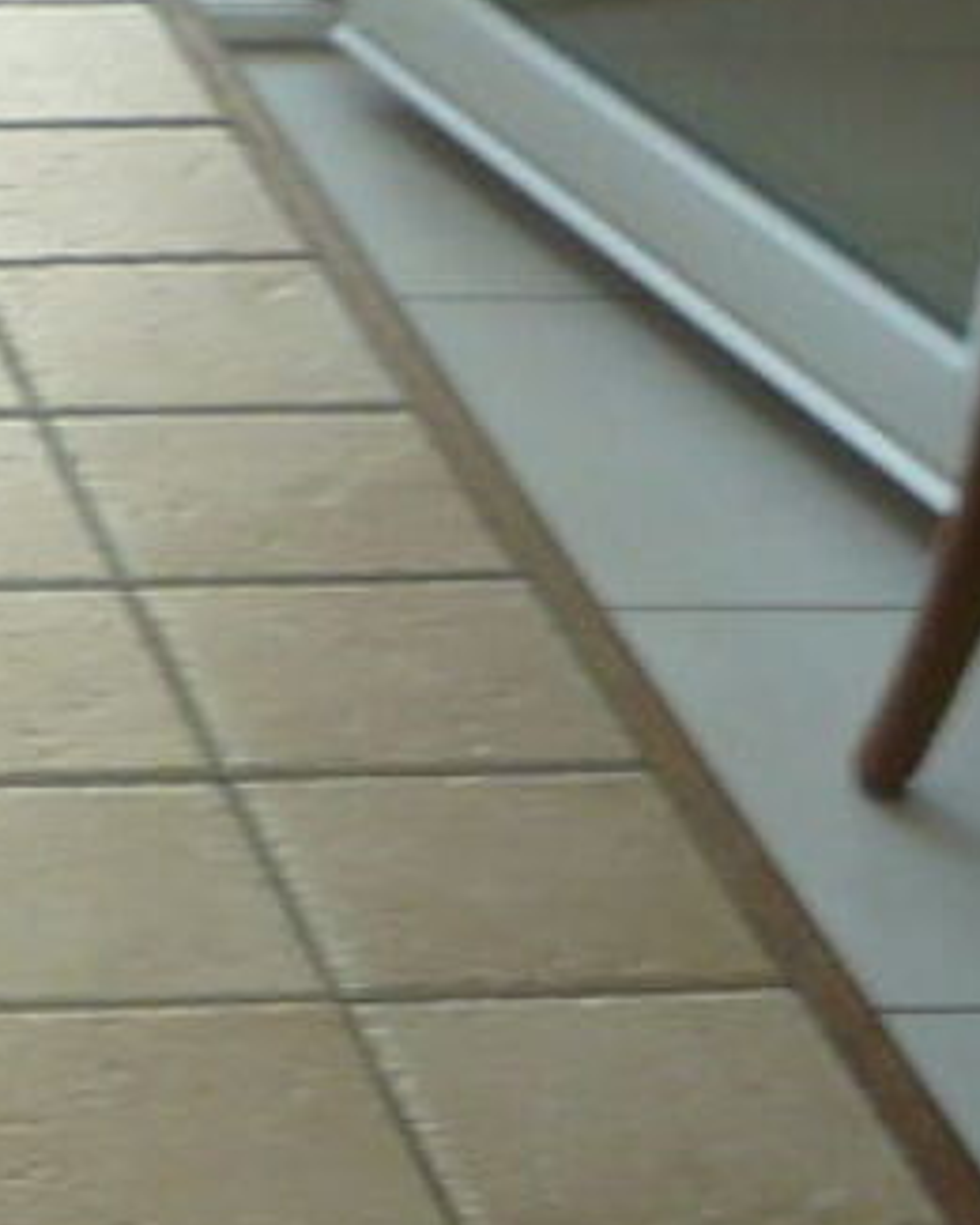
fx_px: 5076
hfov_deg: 10.3
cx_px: -852
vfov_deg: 13.5
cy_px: 1370
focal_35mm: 140
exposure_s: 1/30
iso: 160
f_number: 2.8
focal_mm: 5.8
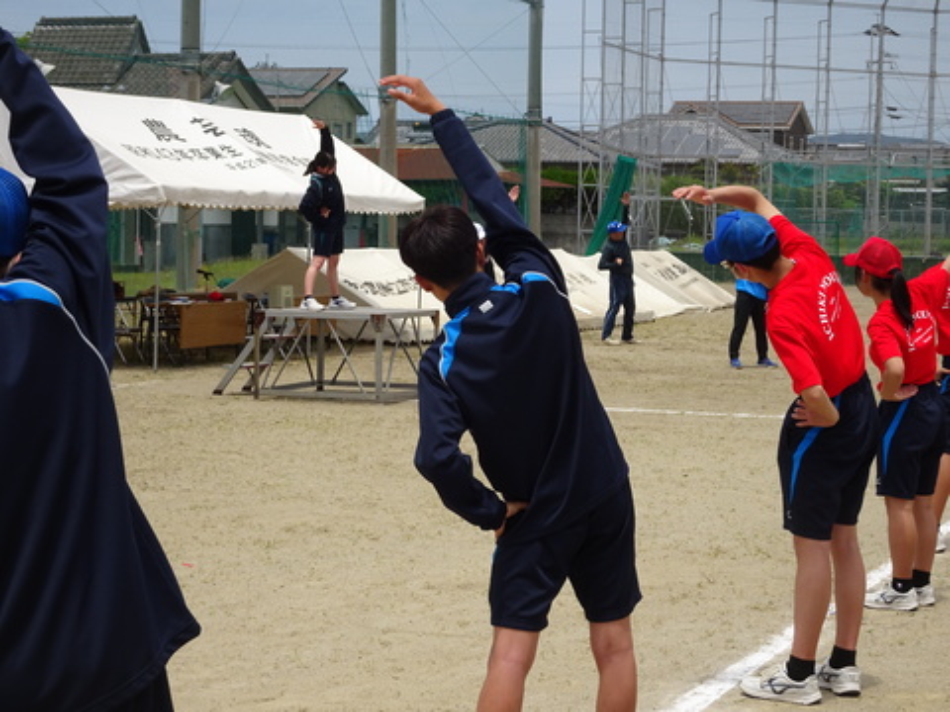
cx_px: 475
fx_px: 2278
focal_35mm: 83
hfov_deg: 23.6
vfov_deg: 17.8
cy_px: 356
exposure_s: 1/640
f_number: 5
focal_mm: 14.12
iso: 80
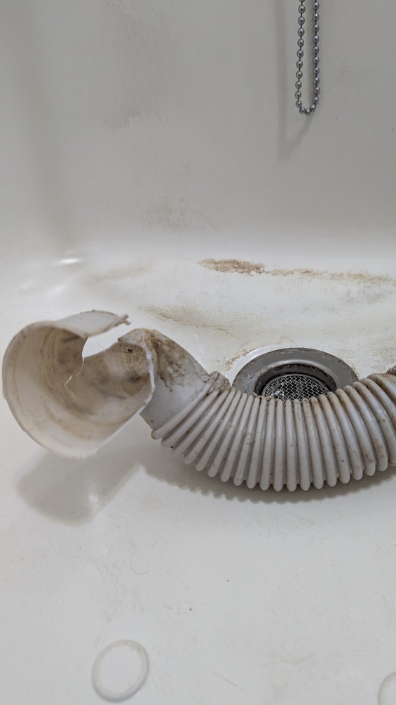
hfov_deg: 42.2
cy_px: 347
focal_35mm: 27
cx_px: 269
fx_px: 504
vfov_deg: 69.9
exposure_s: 1/30
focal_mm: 6.81
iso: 382
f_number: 1.85
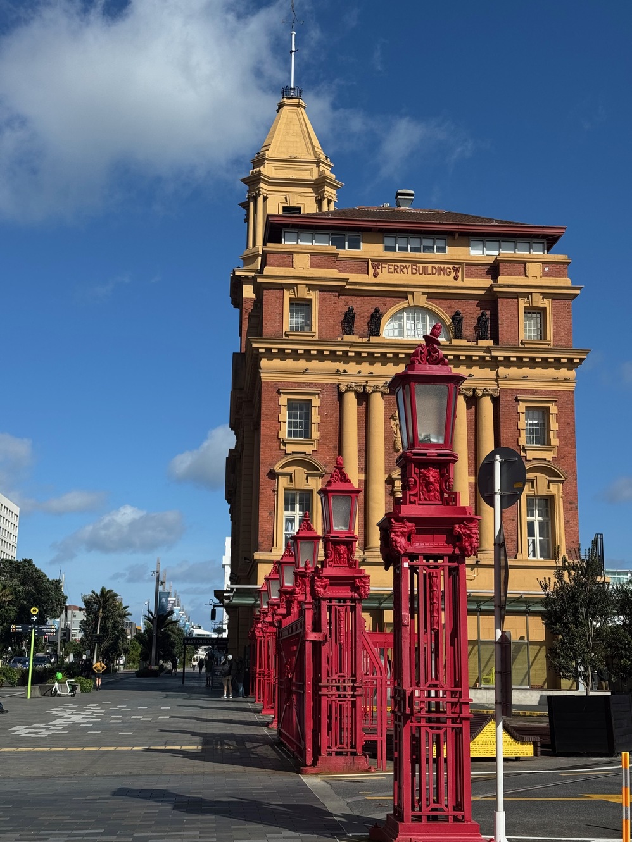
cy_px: 421
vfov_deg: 39.7
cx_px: 316
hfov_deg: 30.3
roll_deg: -2.5
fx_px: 1169
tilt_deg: +10.4
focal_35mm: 48
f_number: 1.78
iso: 64
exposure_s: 1/7092
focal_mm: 6.76
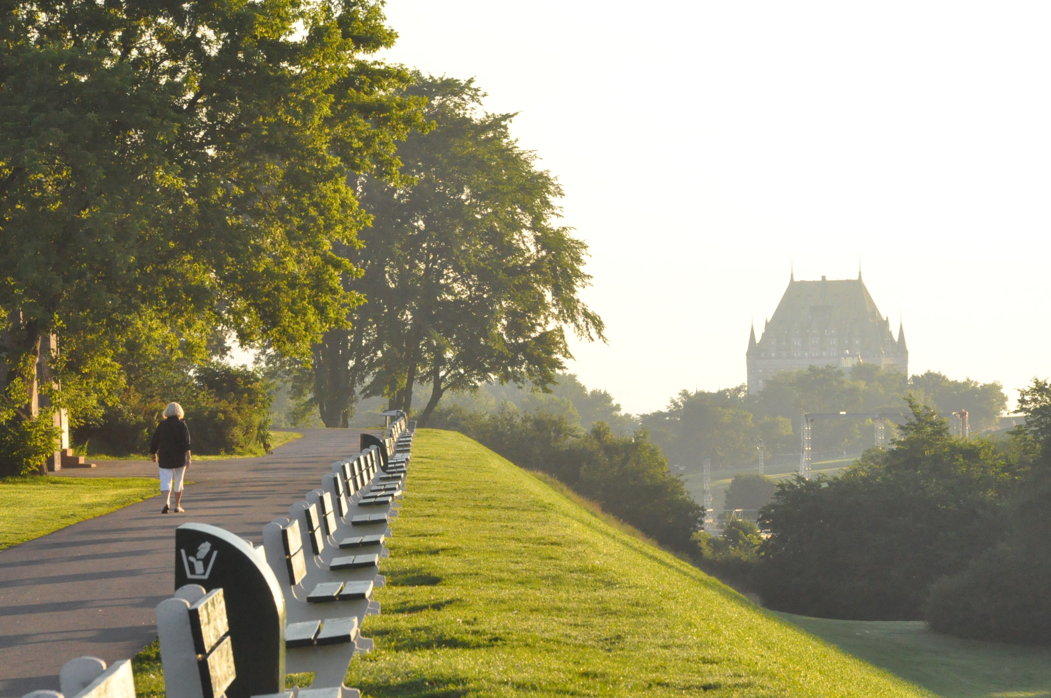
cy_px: 314
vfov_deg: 8.6
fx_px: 4653
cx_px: 500
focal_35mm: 160
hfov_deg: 12.9
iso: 3200
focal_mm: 95
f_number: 16
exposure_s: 1/800
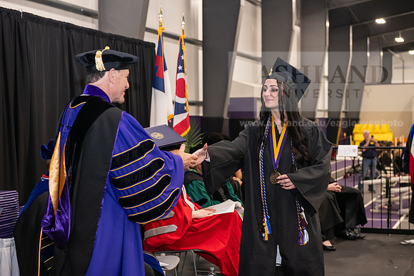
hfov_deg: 30.5
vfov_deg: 20.6
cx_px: 207
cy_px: 138
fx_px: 759
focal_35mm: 66
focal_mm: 66
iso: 2500
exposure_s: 1/125
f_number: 5
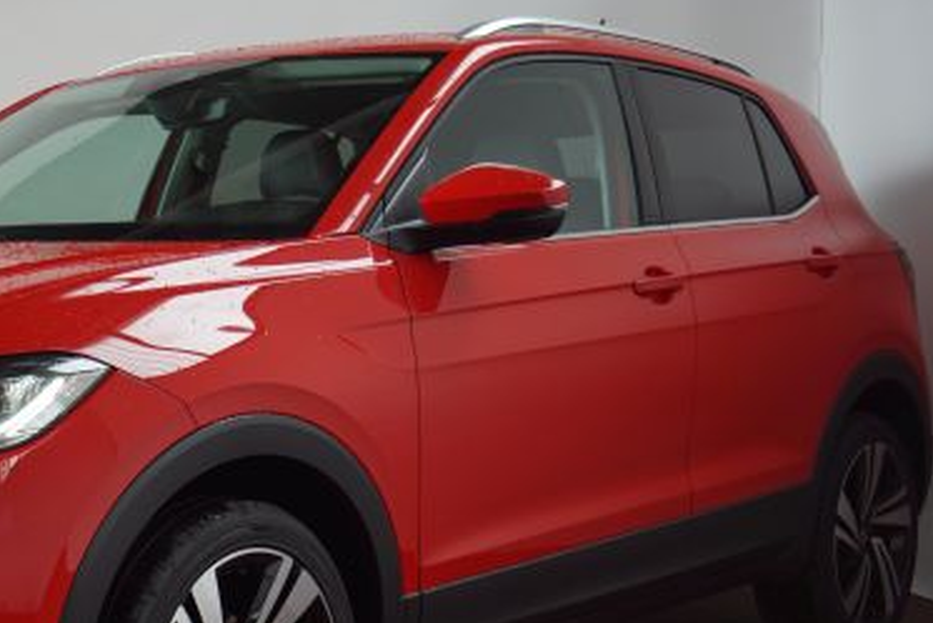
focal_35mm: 72
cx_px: 158
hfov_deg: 27.4
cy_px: 429
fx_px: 1867
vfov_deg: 18.9
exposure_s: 1/60
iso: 125
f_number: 4
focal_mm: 28
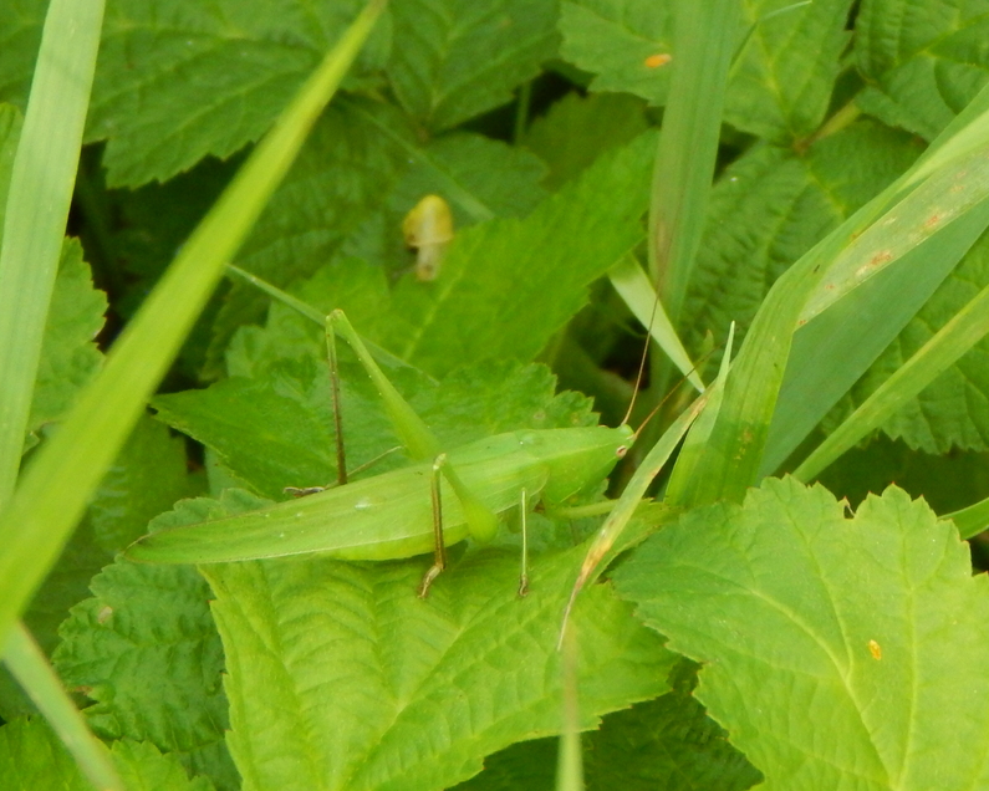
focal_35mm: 243
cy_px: 394
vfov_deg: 6.4
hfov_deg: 8.0
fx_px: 7113
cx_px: 470
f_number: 5.6
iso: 320
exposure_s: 1/250
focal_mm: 41.7
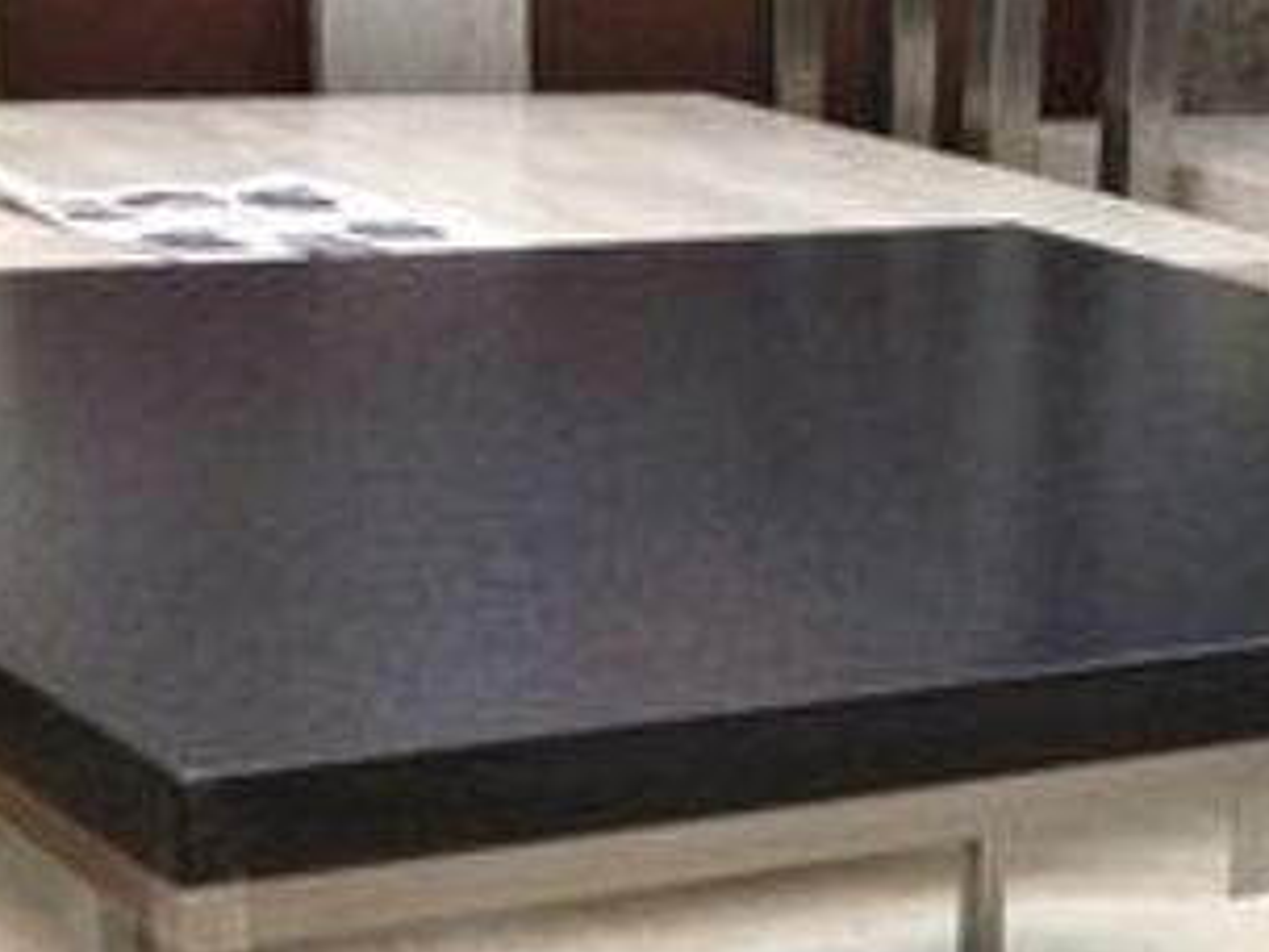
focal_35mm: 115
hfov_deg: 17.0
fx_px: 4216
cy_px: 1027
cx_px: 1060
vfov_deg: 12.7
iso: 400
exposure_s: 1/20
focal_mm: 4.28
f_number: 2.4
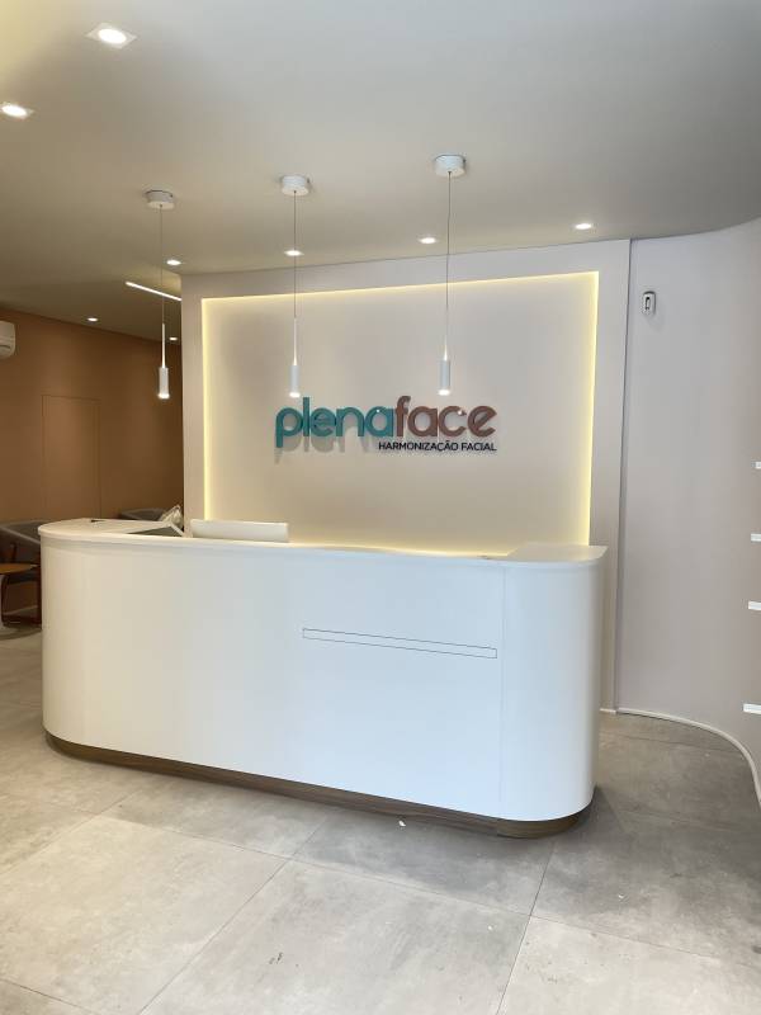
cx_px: 380
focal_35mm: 26
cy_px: 508
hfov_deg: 53.1
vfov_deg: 67.3
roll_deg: +0.3
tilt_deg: -6.5
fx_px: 762
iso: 100
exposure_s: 1/120
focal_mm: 4.2
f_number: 1.6
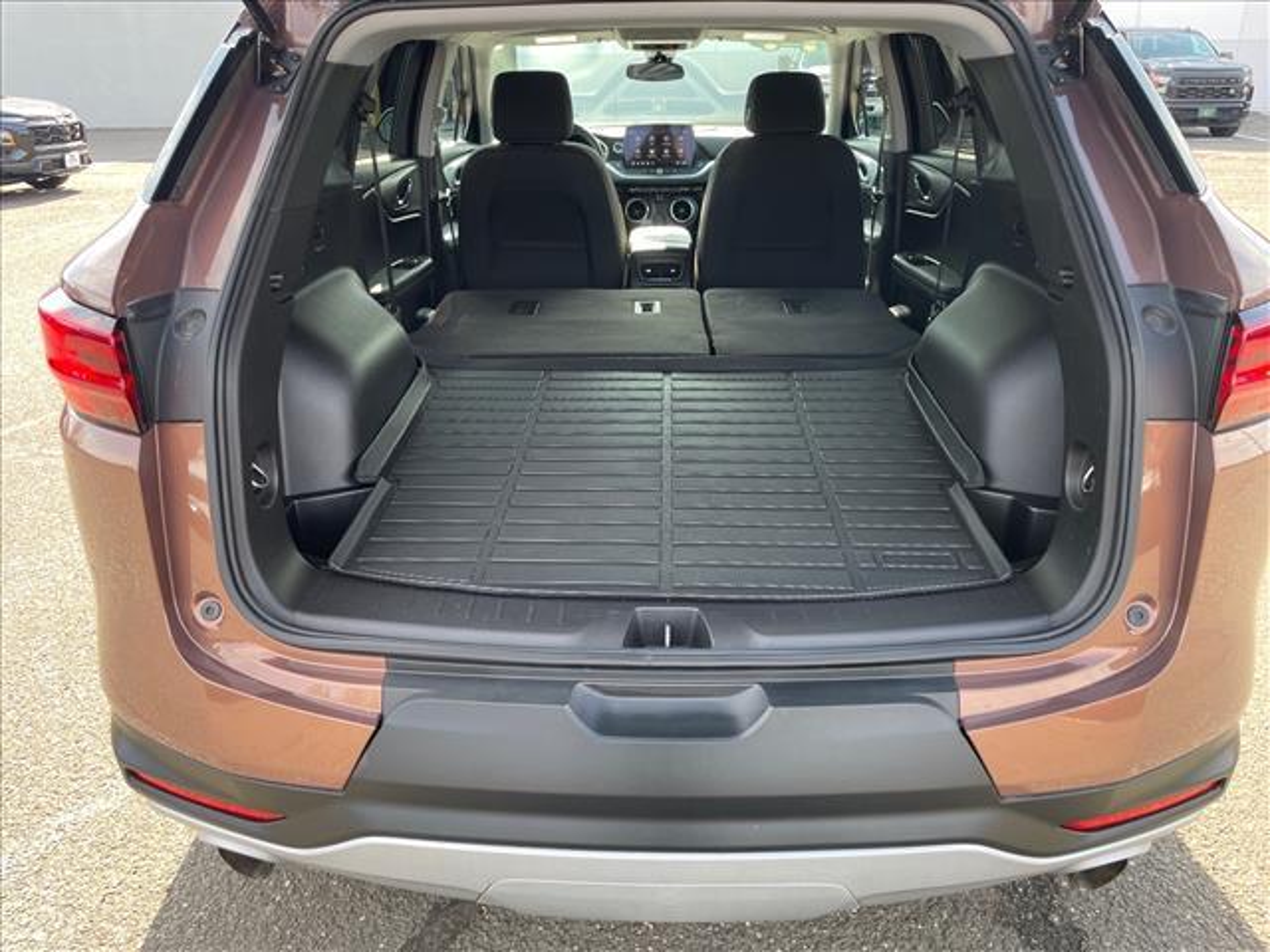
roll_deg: +0.6
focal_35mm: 26
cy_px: 476
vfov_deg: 53.1
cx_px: 635
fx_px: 954
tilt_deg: -23.3
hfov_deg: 67.3
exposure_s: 1/121
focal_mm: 4.2
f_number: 1.6
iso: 32
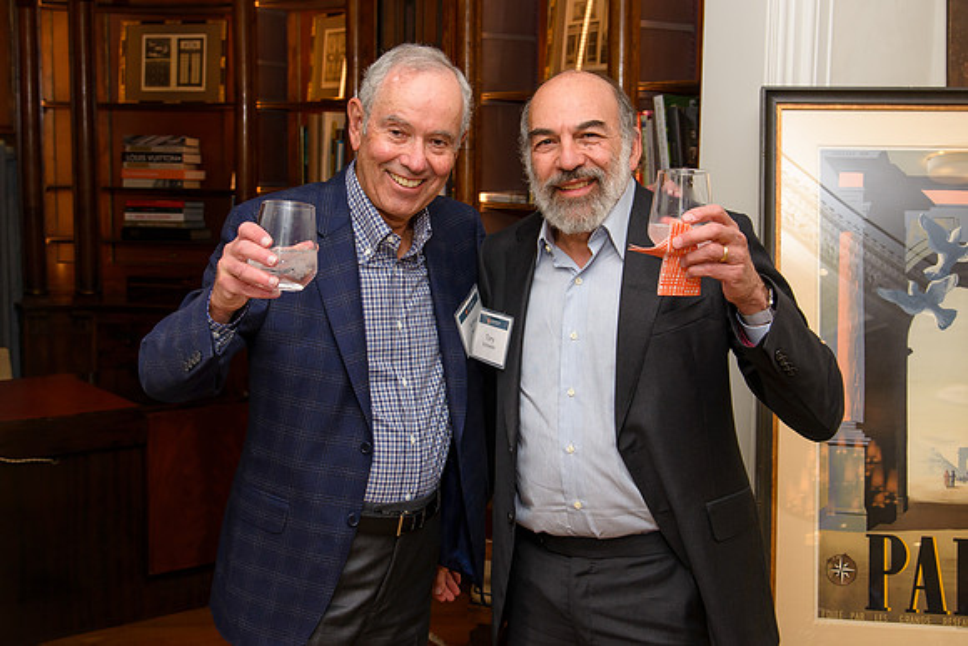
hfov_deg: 44.9
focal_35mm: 44
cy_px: 306
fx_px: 1171
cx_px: 465
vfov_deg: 30.8
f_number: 5.6
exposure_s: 1/60
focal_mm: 40
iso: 800
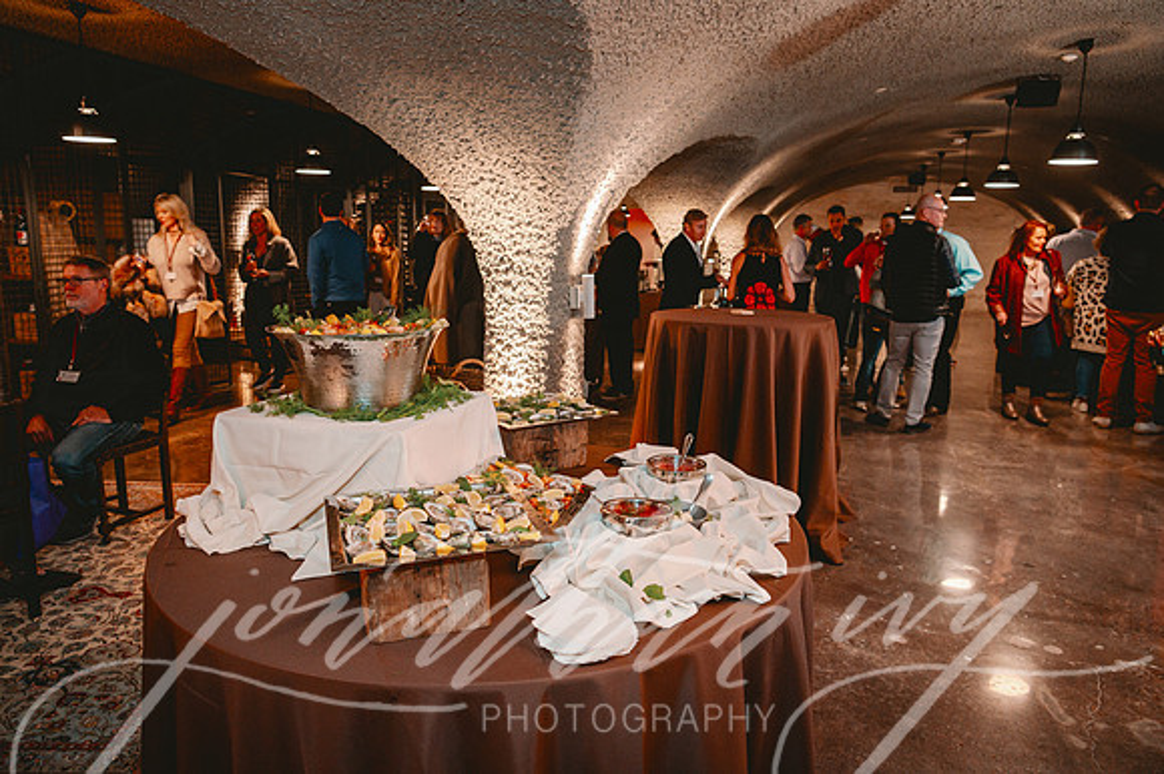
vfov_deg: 53.1
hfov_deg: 73.8
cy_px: 387
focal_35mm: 24
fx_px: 776
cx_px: 582
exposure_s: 1/60
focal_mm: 24
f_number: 4
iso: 2000
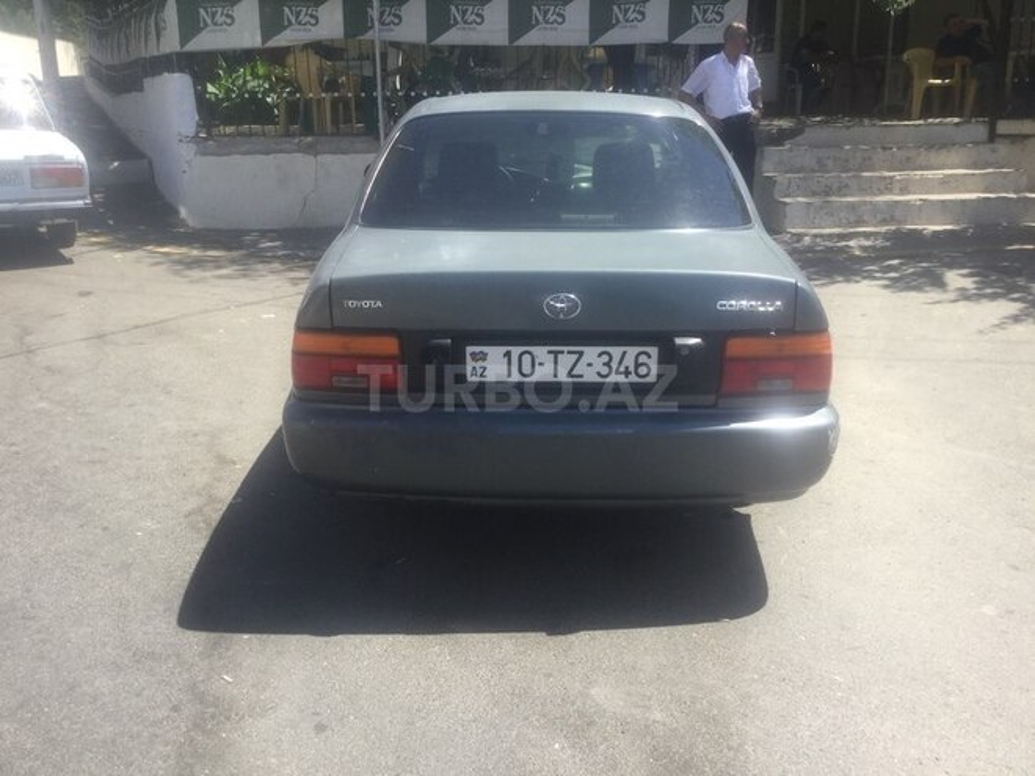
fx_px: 927
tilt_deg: -17.4
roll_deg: +0.3
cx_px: 518
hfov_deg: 58.4
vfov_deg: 45.4
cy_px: 388
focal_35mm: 31
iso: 25
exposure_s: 1/637
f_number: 2.4
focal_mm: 3.3
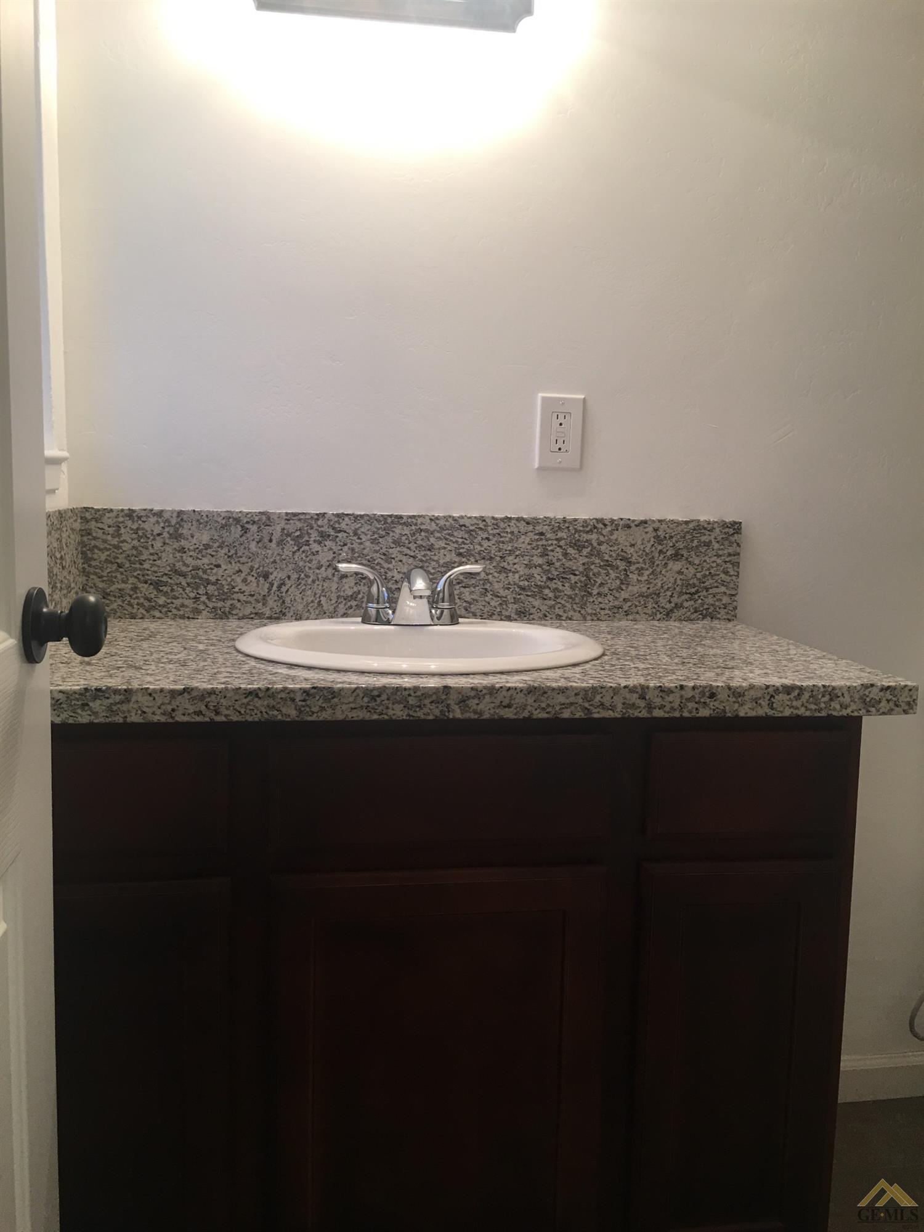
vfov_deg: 61.7
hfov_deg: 48.2
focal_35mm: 29
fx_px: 1032
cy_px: 616
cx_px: 462
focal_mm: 4.15
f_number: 2.2
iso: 32
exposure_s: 1/30
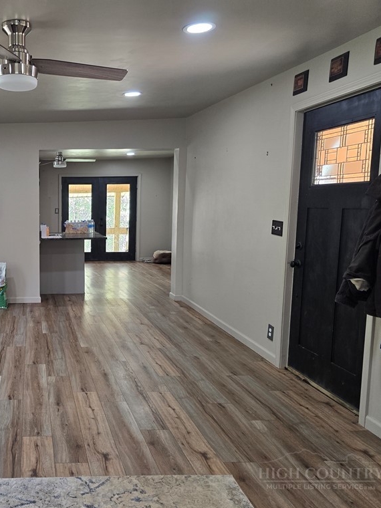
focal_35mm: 31
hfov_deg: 42.2
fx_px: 455
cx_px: 47
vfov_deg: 58.4
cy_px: 253
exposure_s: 1/120
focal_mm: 6.3
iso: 160
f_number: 1.7
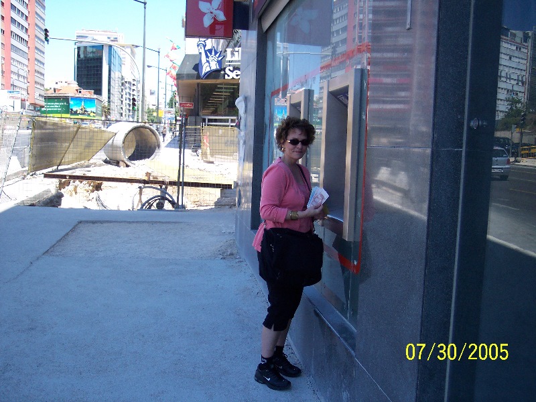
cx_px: 268
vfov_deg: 37.7
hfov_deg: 49.0
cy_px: 201
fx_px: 588
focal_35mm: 38
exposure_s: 1/700
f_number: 2.8
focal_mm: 8
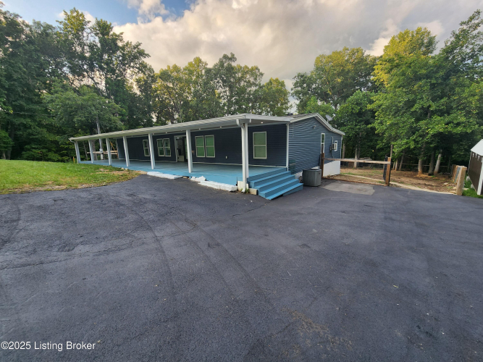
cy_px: 181
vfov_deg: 89.9
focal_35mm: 13
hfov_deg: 106.2
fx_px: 181
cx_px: 242
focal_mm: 2.2
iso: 50
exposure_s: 1/206
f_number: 2.2
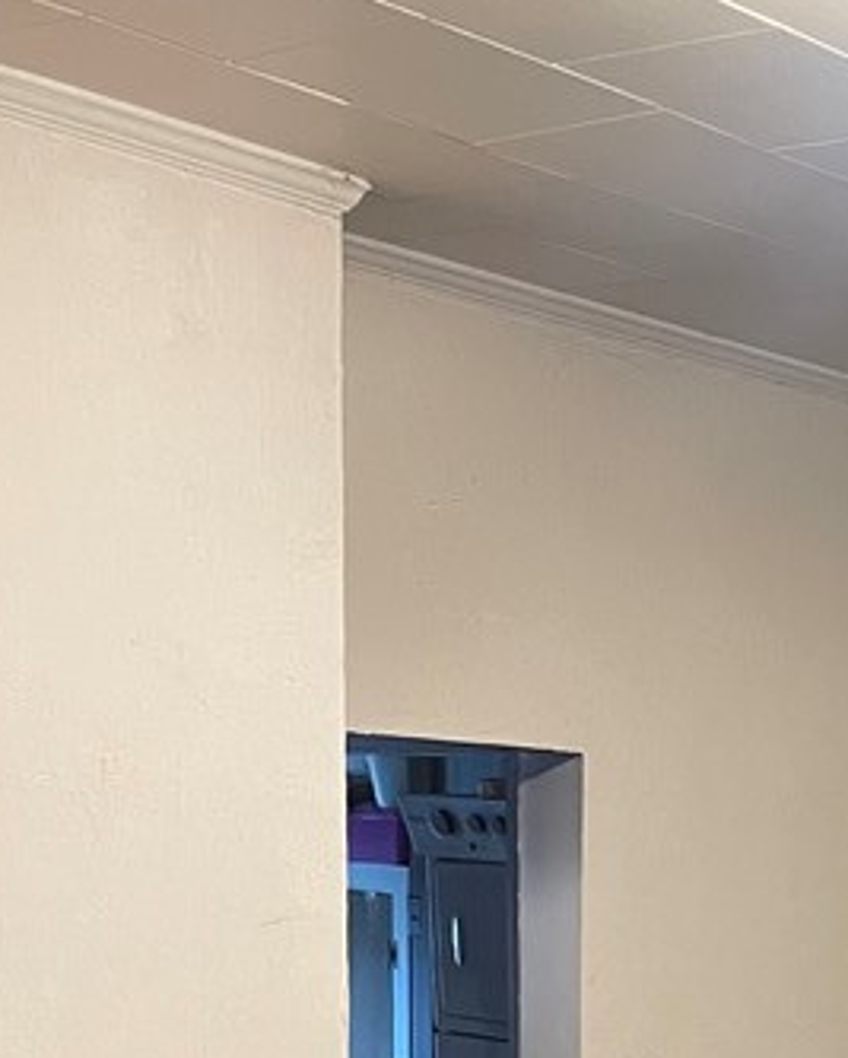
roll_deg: -3.1
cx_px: 1175
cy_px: 1299
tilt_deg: -10.1
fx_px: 2444
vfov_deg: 22.4
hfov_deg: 18.1
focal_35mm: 78
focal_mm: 4.2
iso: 500
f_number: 1.6
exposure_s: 1/40
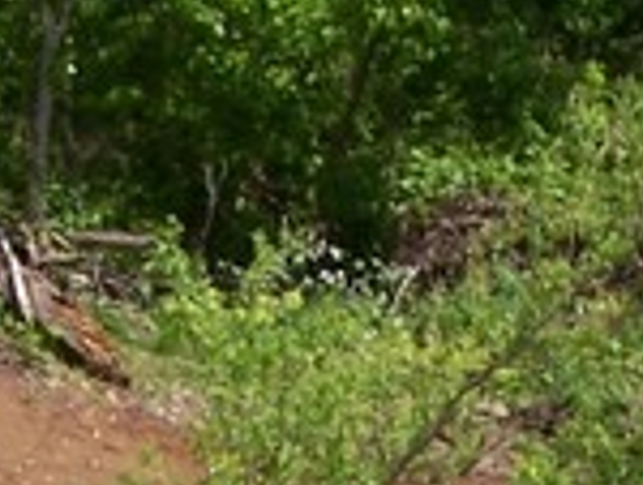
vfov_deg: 7.1
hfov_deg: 9.8
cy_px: 1009
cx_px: 484
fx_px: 3758
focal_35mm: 202
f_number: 4
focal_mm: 6.3
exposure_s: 1/750
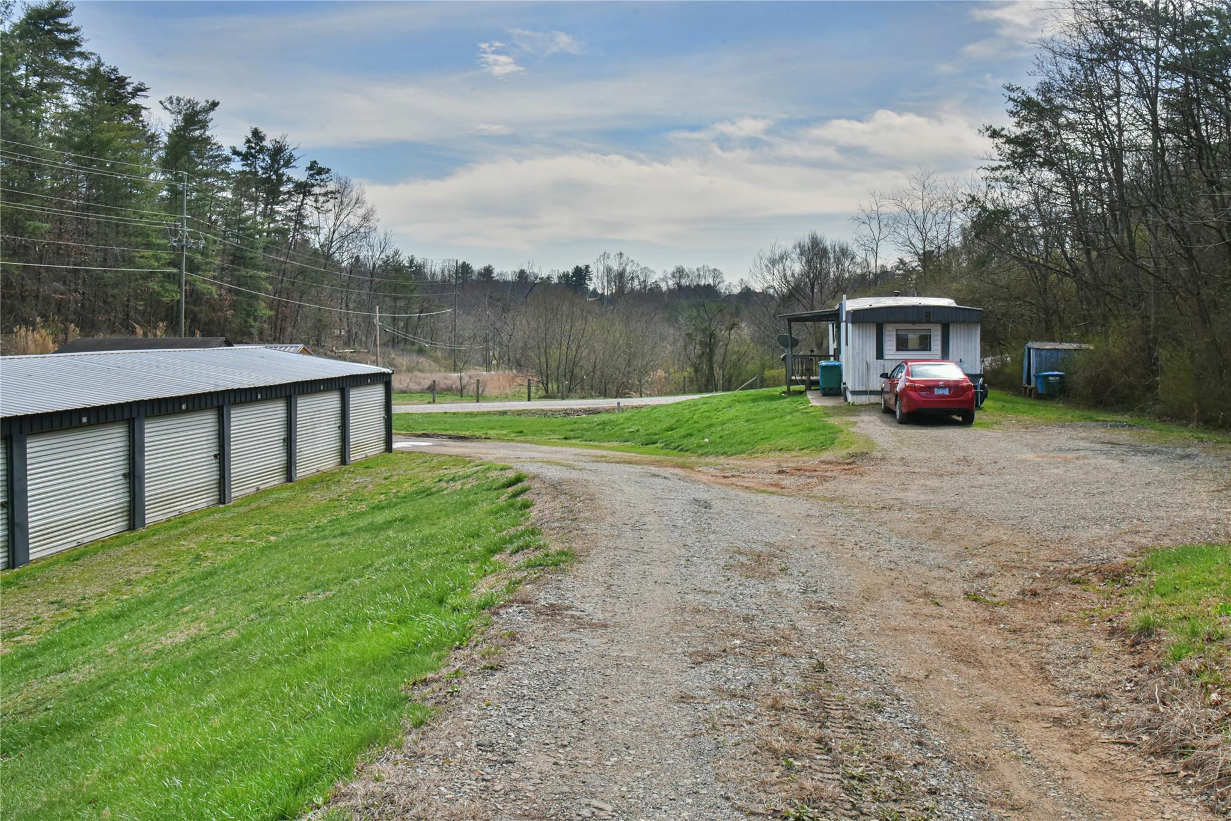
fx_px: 1060
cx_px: 616
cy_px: 410
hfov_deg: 60.3
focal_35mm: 31
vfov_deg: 42.3
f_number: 13
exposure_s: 1/640
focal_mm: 31
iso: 1600
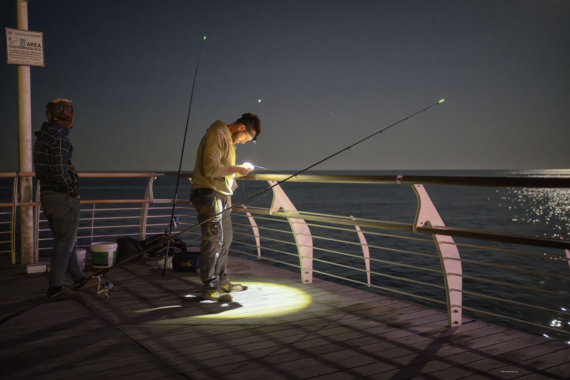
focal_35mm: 35
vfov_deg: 37.9
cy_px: 190
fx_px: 554
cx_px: 285
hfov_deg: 54.4
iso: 12800
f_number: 1.8
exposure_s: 1/30
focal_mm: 35
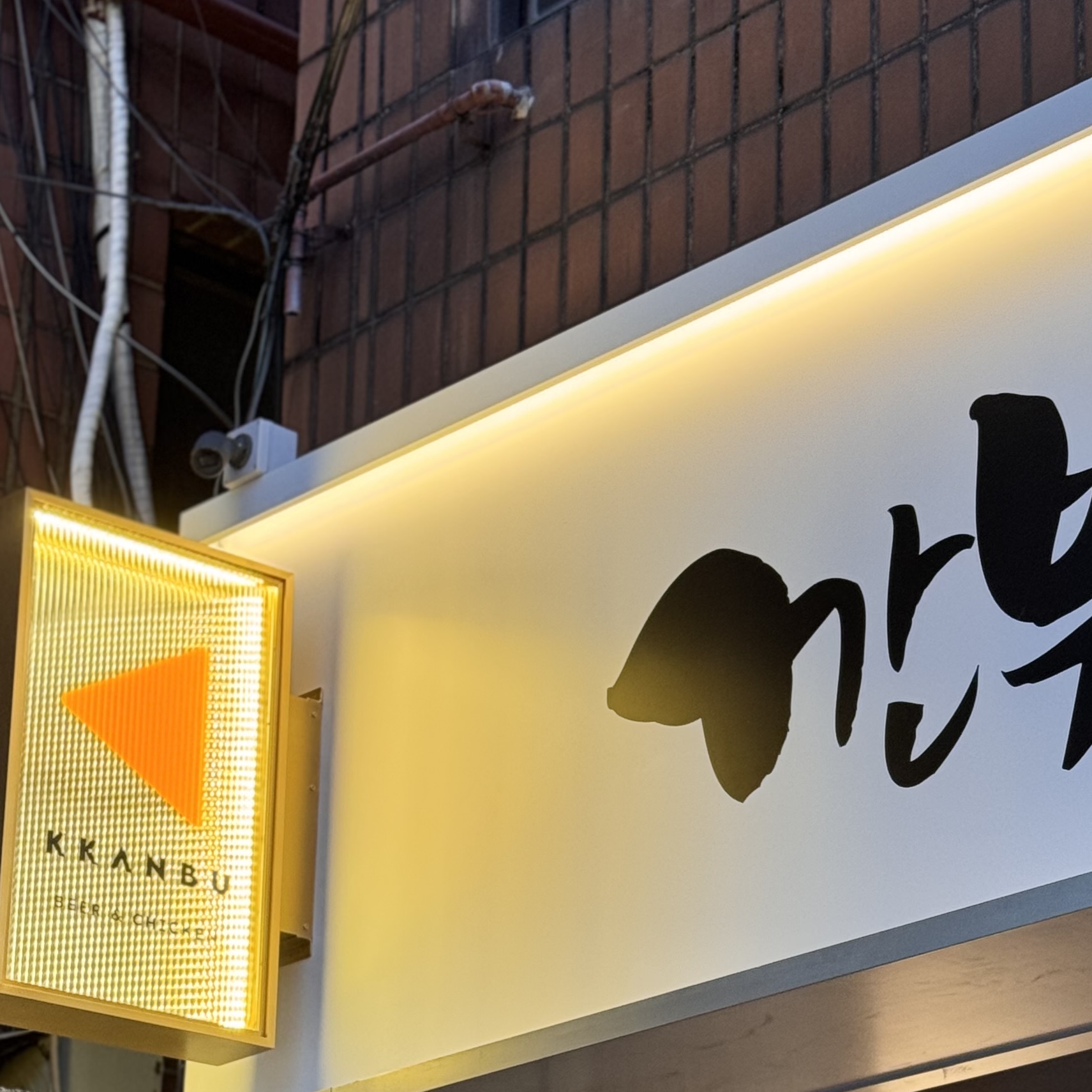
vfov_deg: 17.3
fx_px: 3569
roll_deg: +0.1
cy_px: 793
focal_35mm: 100
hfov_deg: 17.3
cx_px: 873
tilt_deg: +19.7
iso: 100
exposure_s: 1/60
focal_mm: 6.76
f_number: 1.78
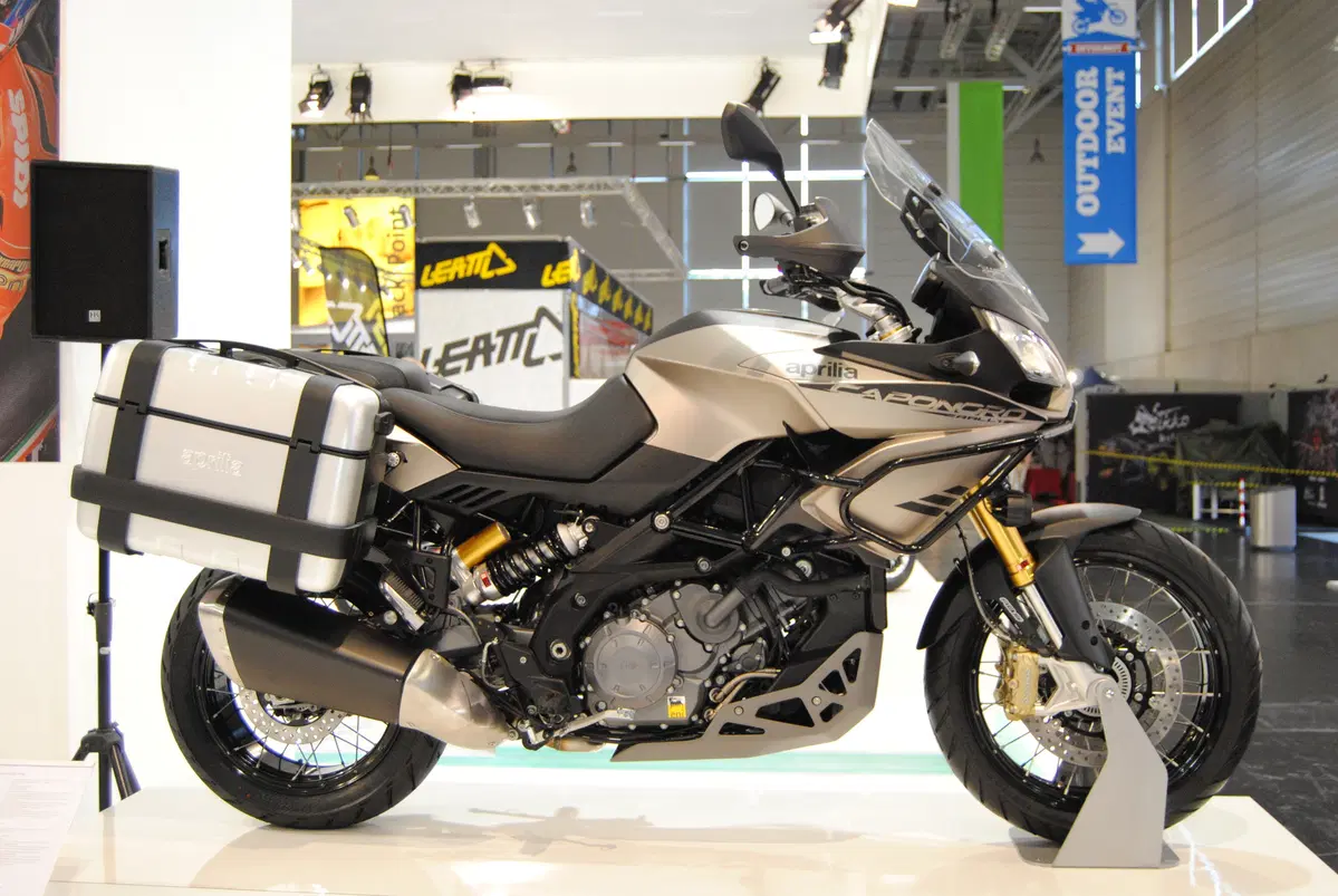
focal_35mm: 39
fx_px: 1451
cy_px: 448
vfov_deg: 34.3
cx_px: 669
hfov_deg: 49.5
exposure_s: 1/80
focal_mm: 26
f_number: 4
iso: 800
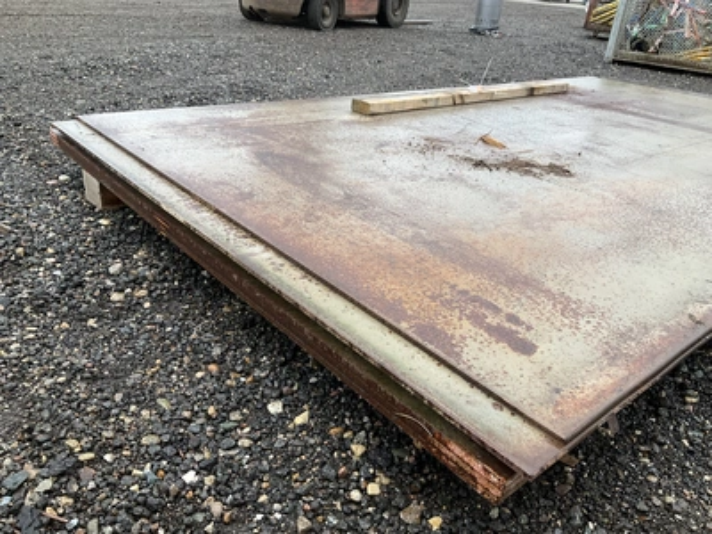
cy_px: 267
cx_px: 356
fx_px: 596
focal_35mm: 29
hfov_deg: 61.7
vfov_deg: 48.2
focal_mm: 3
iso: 16
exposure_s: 1/136
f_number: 1.8
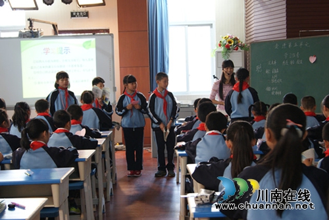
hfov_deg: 37.8
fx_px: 480
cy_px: 110
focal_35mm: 52
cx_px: 164
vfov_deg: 25.8
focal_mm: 35
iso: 400
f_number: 5
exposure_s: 1/13
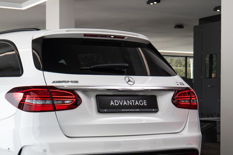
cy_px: 117
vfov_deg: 17.8
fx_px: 492
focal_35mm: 76
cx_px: 61
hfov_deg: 26.4
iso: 100
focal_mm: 40
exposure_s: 1/100
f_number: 5
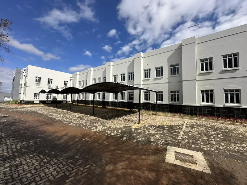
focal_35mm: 14
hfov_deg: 102.1
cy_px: 92
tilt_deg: +4.4
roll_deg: -1.4
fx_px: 100
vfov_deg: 85.7
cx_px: 124
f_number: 2.2
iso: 50
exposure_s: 1/2882
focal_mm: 2.22
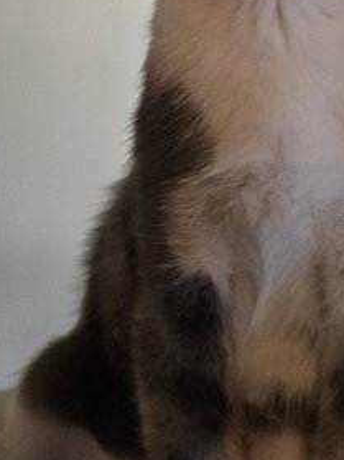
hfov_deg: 26.4
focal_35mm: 55
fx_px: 729
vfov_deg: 30.2
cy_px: -80
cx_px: 234
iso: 640
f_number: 1.8
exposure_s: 1/24
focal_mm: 5.4
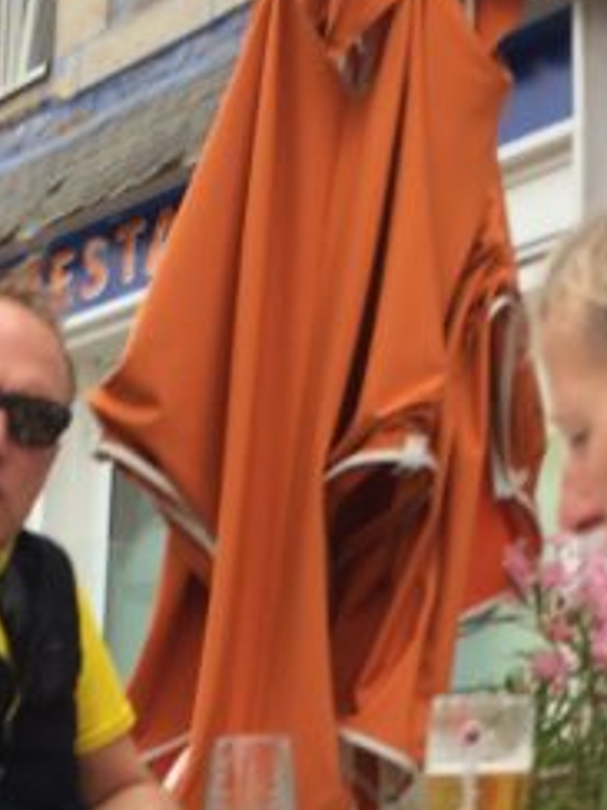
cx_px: 325
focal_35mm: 95
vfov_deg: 20.2
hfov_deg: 15.6
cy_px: 747
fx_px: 2221
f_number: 2.2
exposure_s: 1/933
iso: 32
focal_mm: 4.15
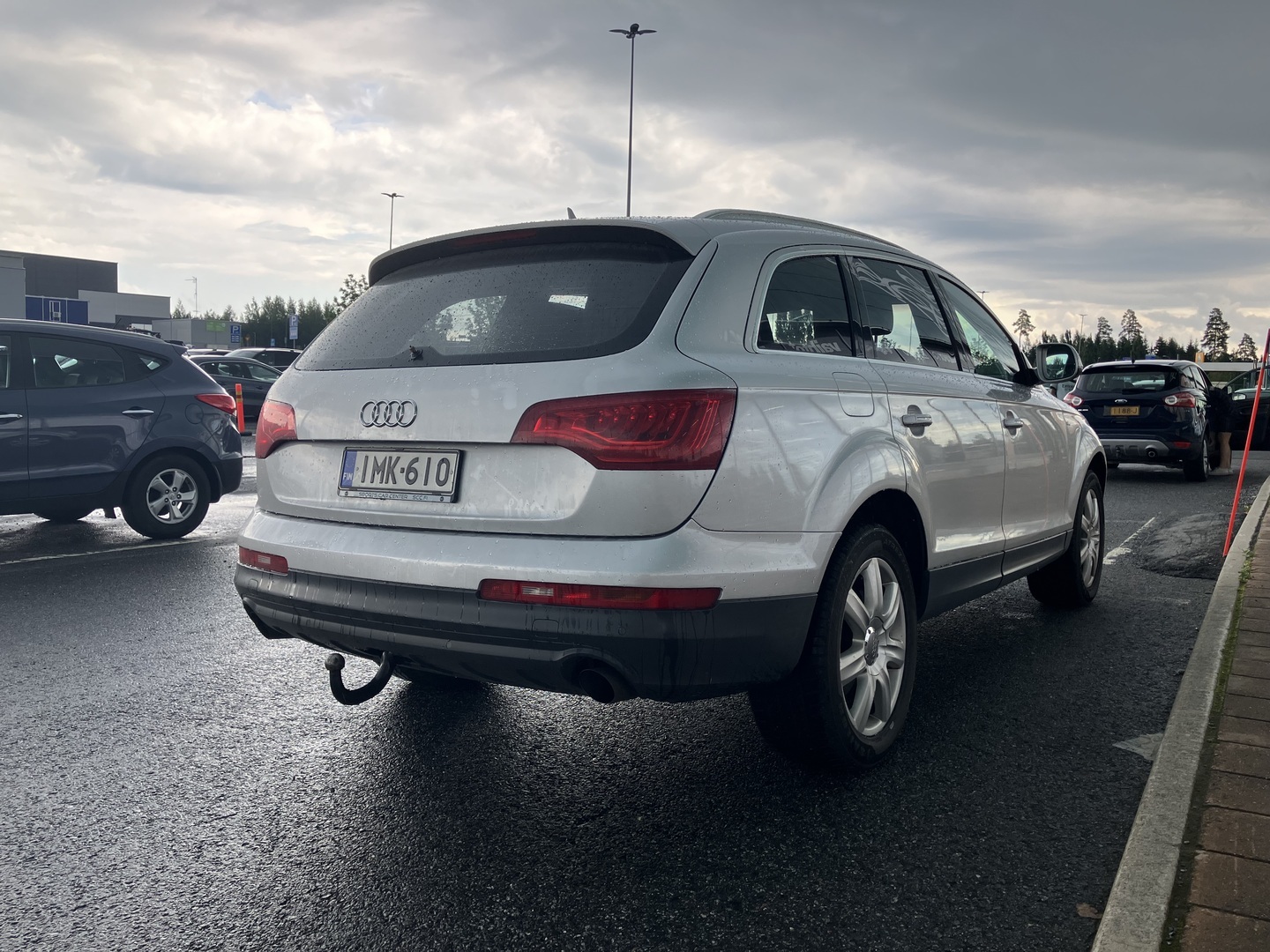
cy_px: 476
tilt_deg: -3.7
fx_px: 1027
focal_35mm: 28
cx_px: 635
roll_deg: -1.5
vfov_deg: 49.7
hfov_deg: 63.4
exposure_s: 1/305
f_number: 1.8
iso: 32
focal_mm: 3.99
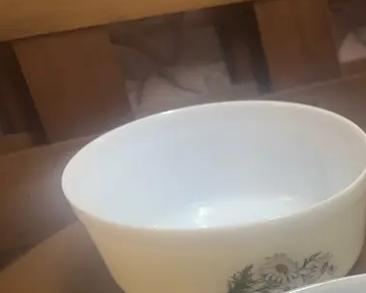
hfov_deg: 25.9
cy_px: 334
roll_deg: +0.9
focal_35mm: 64
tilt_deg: -38.4
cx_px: 459
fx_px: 693
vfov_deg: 22.3
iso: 100
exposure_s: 1/100
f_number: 1.78
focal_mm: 6.86
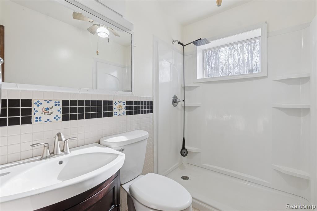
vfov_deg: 77.3
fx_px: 132
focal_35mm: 15
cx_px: 158
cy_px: 106
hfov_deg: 100.4
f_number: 8
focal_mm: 10
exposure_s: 1/40
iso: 400
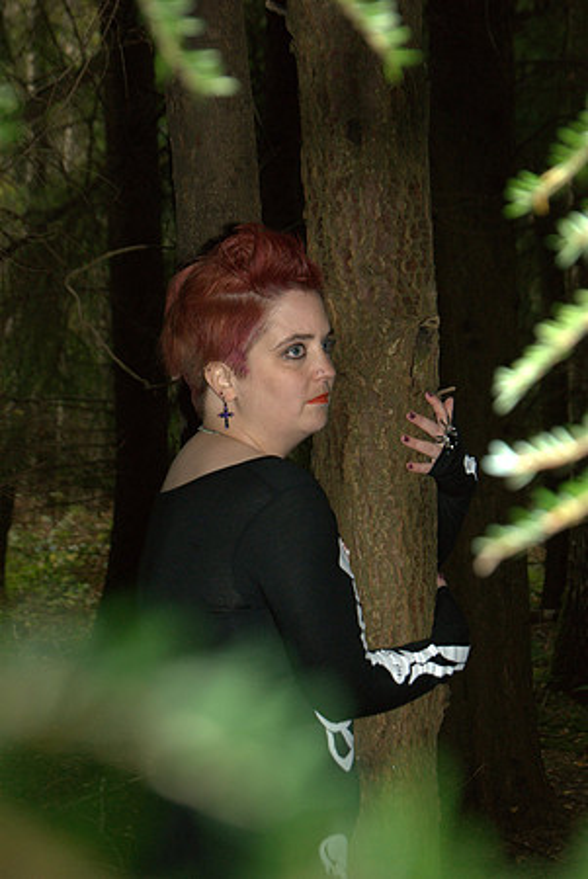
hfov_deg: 16.6
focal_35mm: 82
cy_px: 440
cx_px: 294
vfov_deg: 24.6
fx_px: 2016
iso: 800
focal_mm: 55
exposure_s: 1/80
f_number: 7.1
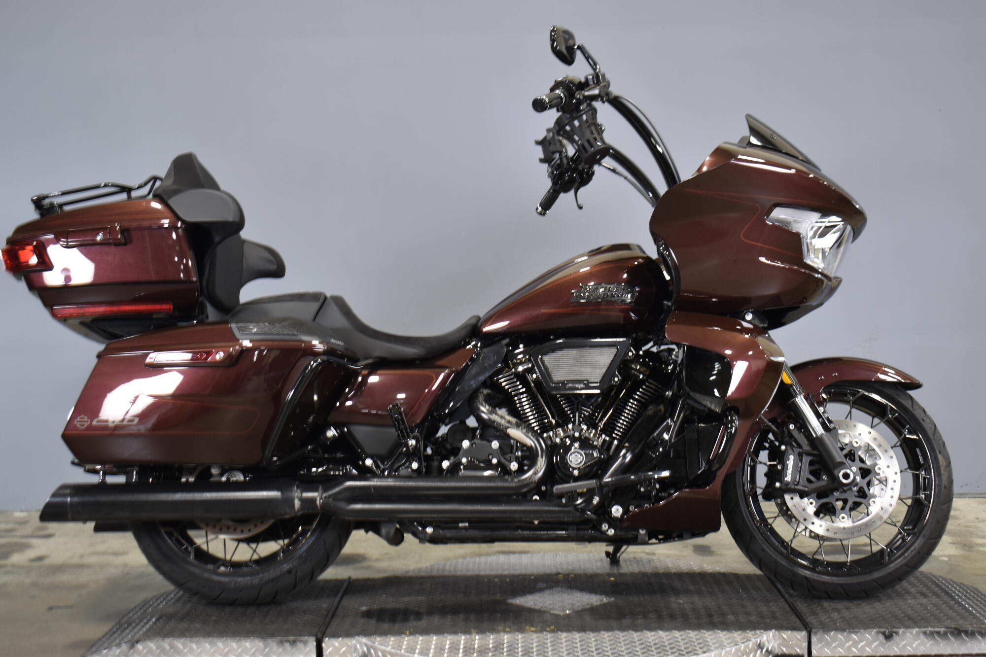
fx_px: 1397
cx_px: 493
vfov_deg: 26.5
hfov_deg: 38.9
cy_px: 328
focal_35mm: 51
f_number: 4.5
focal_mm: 34
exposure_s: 1/13
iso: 400
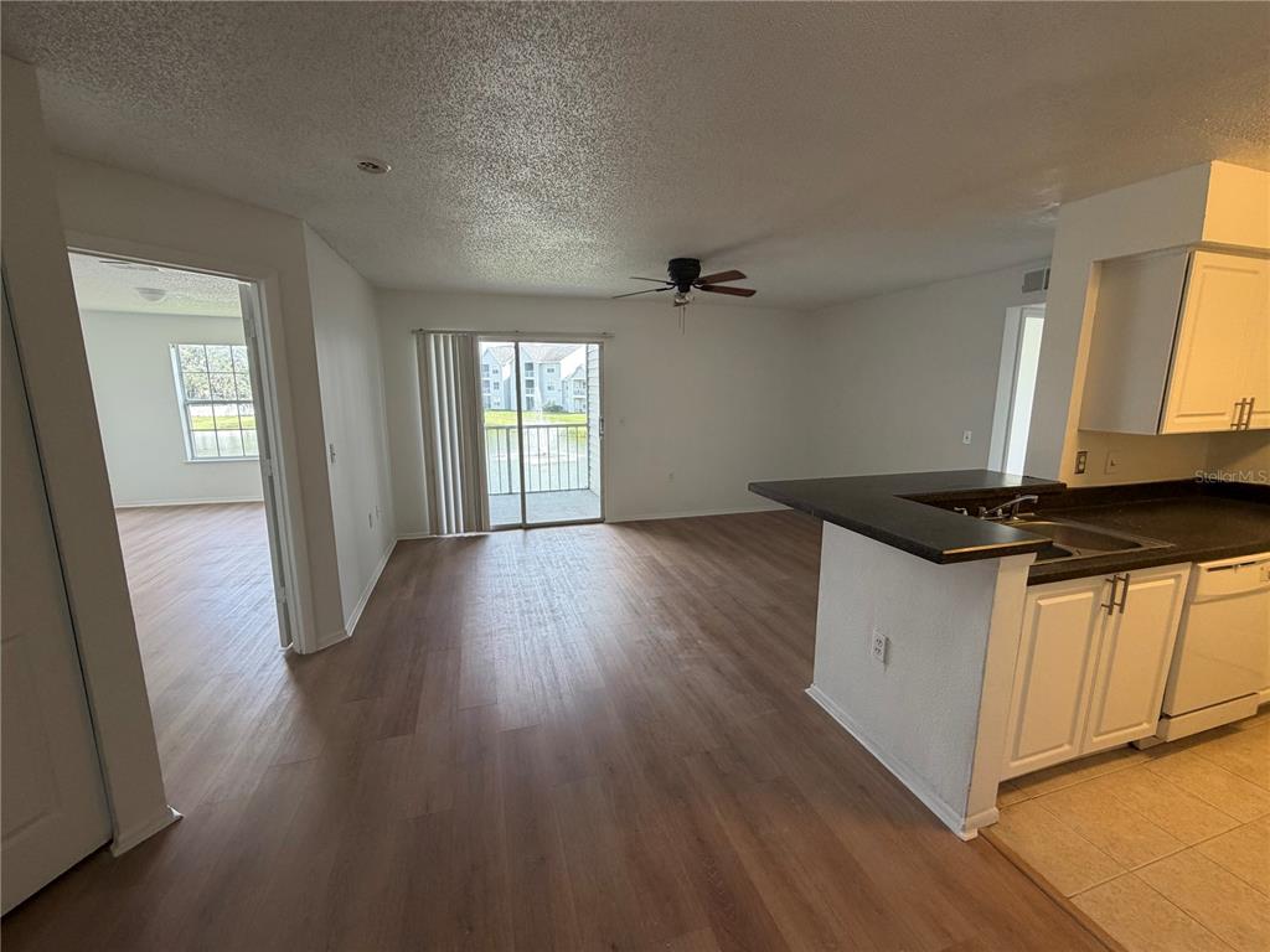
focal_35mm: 14
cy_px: 476
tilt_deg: -9.4
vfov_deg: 85.7
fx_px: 514
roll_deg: +1.1
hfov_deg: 102.1
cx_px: 635
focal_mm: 2.22
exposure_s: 1/121
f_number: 2.2
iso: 160
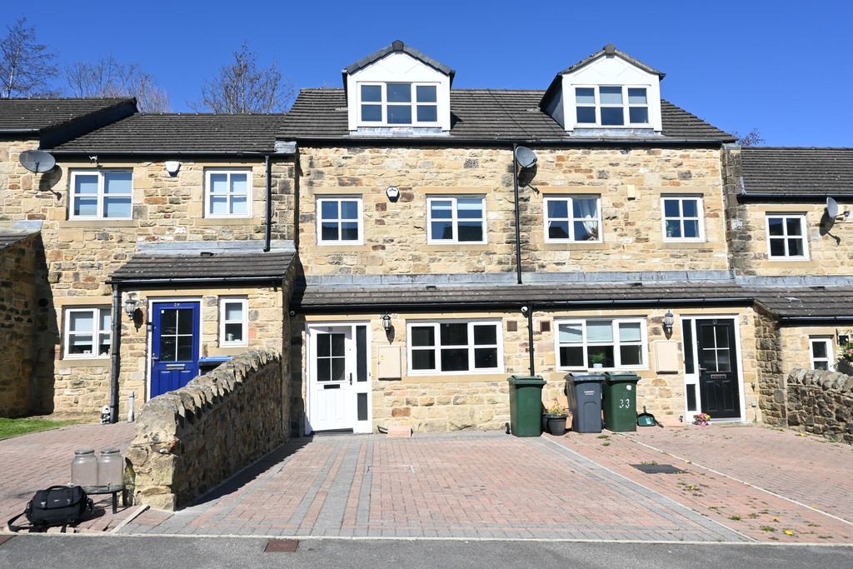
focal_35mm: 26
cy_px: 284
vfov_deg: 50.4
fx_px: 604
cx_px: 426
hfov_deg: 70.4
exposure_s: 1/250
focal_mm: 17
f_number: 8
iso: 100
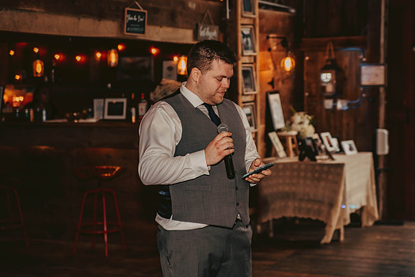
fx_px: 957
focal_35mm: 83
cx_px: 215
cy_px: 125
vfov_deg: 16.5
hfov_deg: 24.5
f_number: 2.8
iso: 800
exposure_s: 1/200
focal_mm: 75
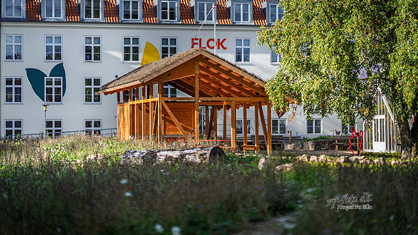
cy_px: 96
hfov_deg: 23.7
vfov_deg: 13.4
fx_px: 998
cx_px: 210
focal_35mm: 90
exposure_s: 1/8000
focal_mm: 85
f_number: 1.4
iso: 200
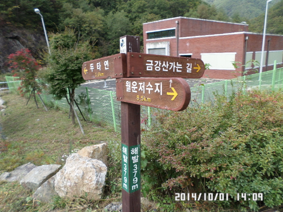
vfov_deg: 54.9
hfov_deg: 69.4
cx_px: 142
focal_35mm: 25
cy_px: 106
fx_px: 204
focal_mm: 4.5
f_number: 2.5
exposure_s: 1/350
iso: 80
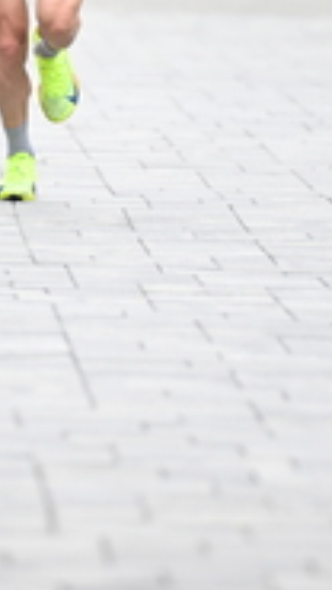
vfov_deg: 3.5
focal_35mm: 622
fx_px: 9739
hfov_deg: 2.0
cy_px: 102
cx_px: 53
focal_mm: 200
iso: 1250
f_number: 2.8
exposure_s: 1/1600
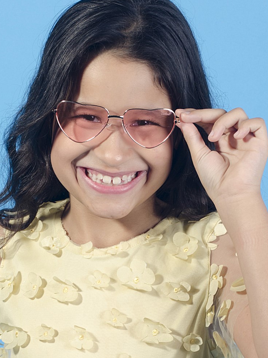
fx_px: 1900
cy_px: 292
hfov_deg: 8.1
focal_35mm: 184
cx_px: 107
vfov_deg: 10.7
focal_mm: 70
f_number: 9
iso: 200
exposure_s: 1/125
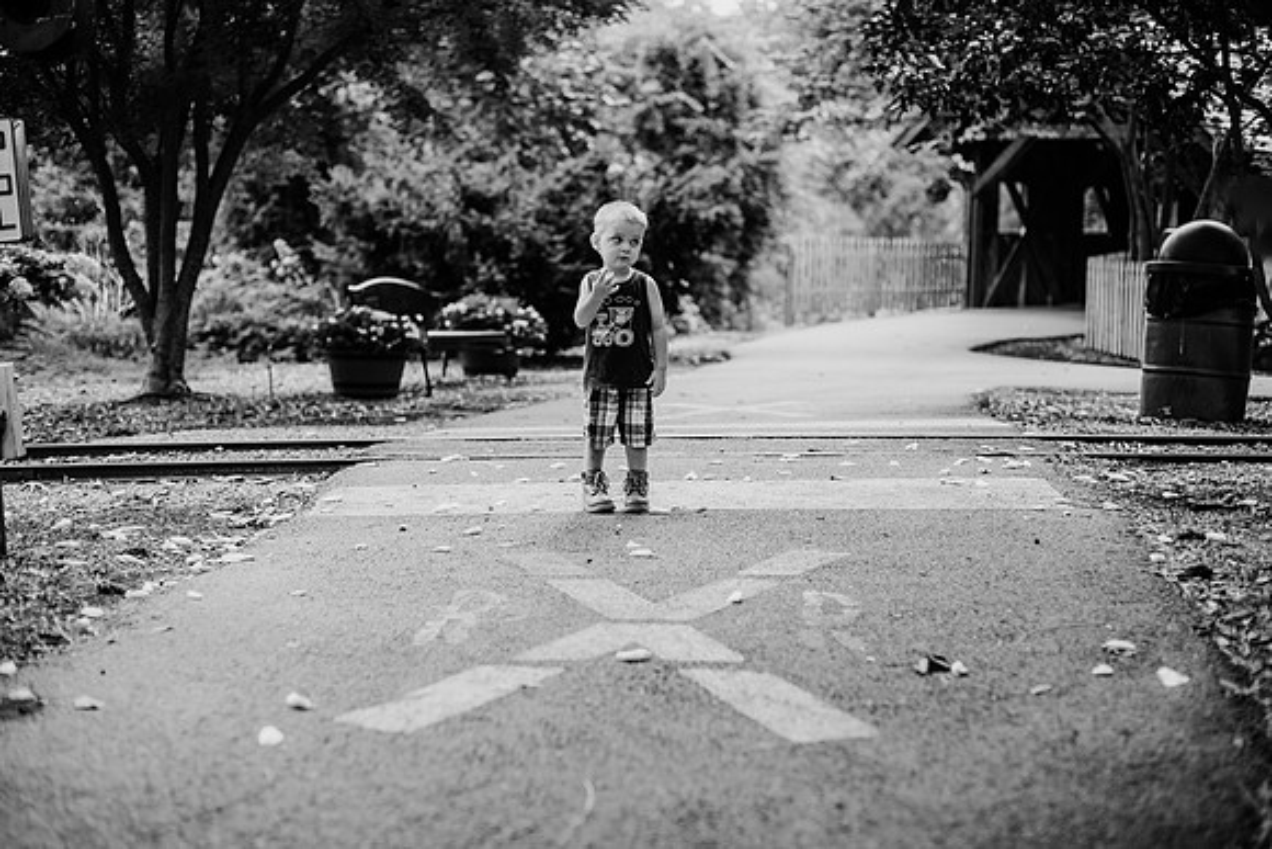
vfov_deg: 27.0
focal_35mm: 50
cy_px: 424
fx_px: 1767
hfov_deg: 39.6
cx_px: 636
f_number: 2.2
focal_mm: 50
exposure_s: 1/500
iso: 200
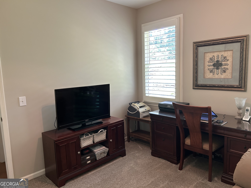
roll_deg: +1.7
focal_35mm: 26
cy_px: 94
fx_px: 189
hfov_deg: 67.3
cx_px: 126
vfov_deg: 53.1
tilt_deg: -8.0
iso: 160
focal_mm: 5.7
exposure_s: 1/60
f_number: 1.5
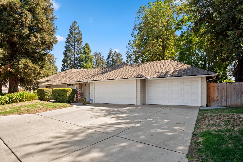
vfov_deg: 61.9
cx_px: 122
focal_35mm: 20
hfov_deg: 84.0
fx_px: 135
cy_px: 81
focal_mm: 20
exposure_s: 1/50
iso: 250
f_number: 9
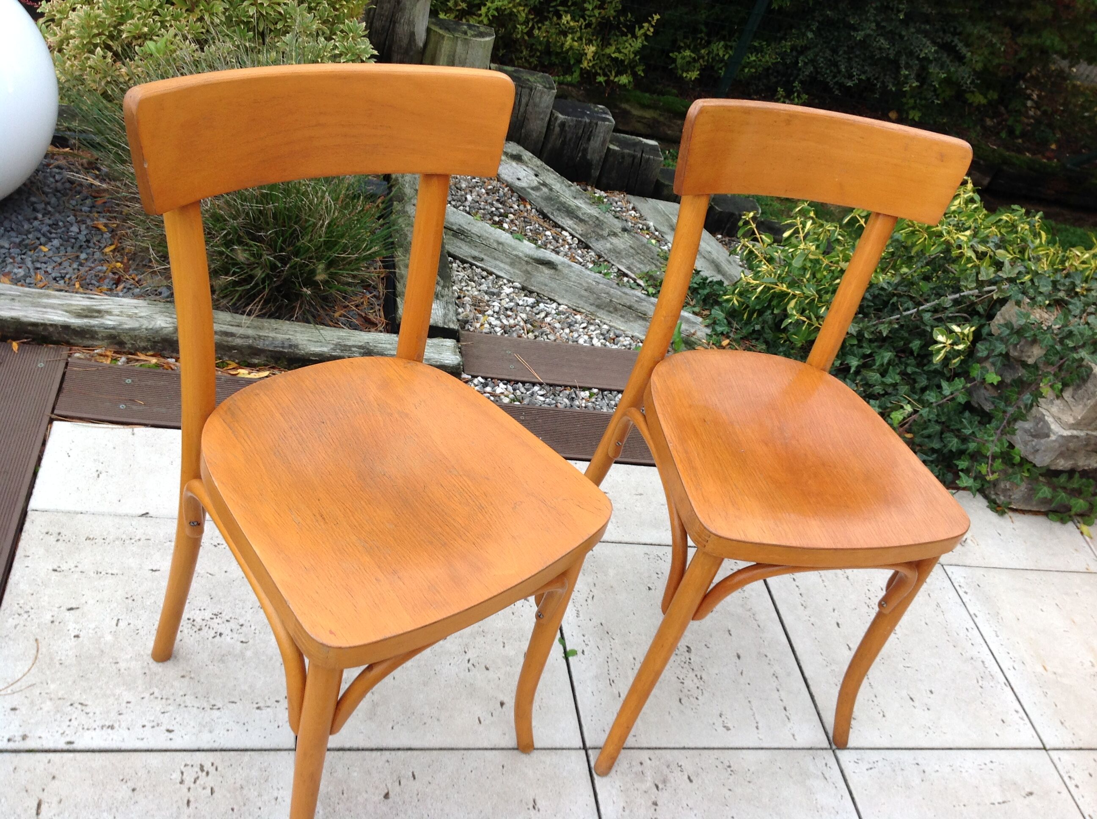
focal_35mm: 35
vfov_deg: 40.6
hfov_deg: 52.7
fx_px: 1108
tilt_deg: -38.7
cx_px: 548
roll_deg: -19.0
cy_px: 410
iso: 50
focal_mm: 4.28
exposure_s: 1/24
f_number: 2.4
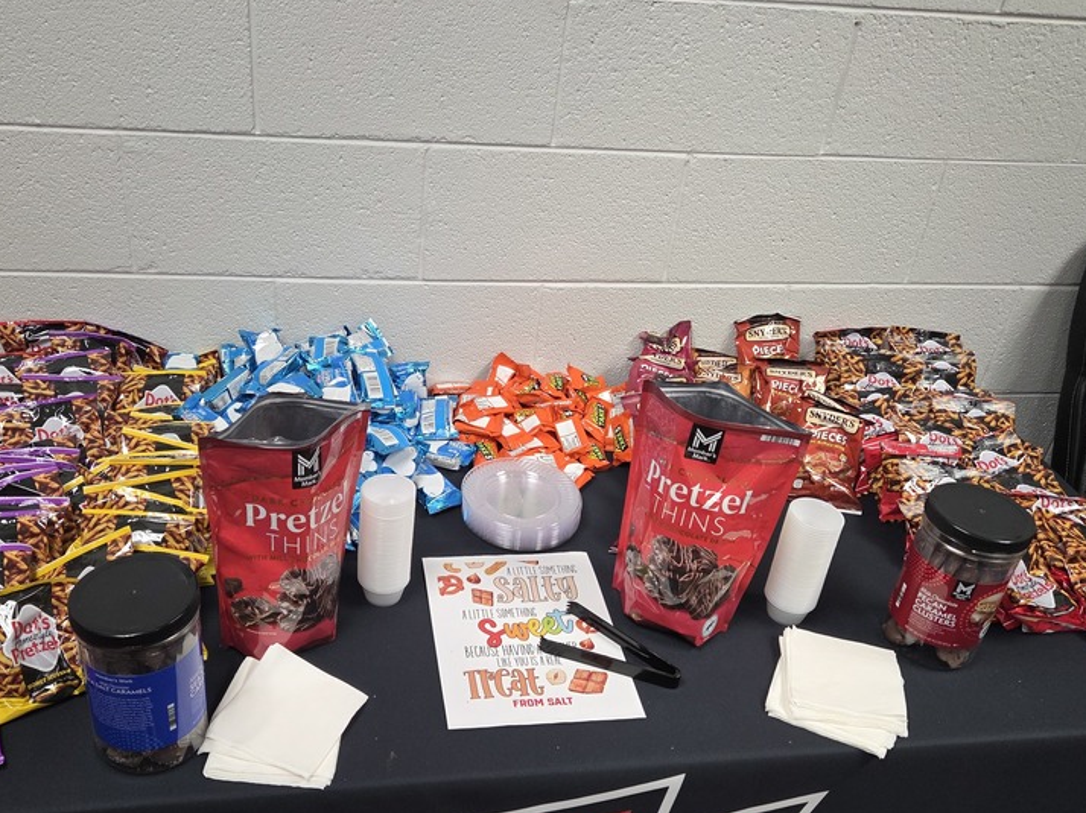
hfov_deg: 55.3
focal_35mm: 33
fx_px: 1035
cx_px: 499
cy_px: 468
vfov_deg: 42.8
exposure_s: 1/120
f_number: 1.8
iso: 200
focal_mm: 5.4
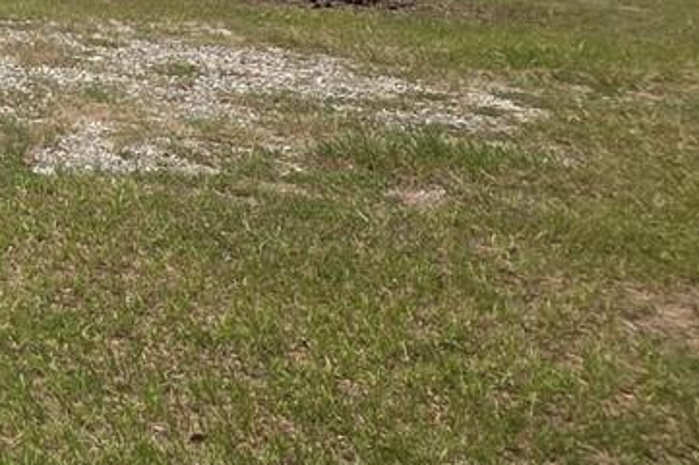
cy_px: -141
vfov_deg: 20.6
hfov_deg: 22.9
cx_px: -482
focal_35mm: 60
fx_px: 1164
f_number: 1.9
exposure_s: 1/2913
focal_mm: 2.2
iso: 40
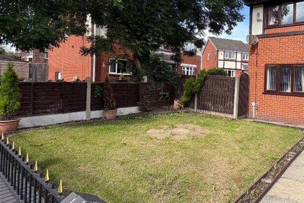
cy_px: 83
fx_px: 203
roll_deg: -1.4
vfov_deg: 52.8
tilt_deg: +0.5
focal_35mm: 24
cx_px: 240
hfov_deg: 67.4
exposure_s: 1/771
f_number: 2.2
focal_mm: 2.22
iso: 50
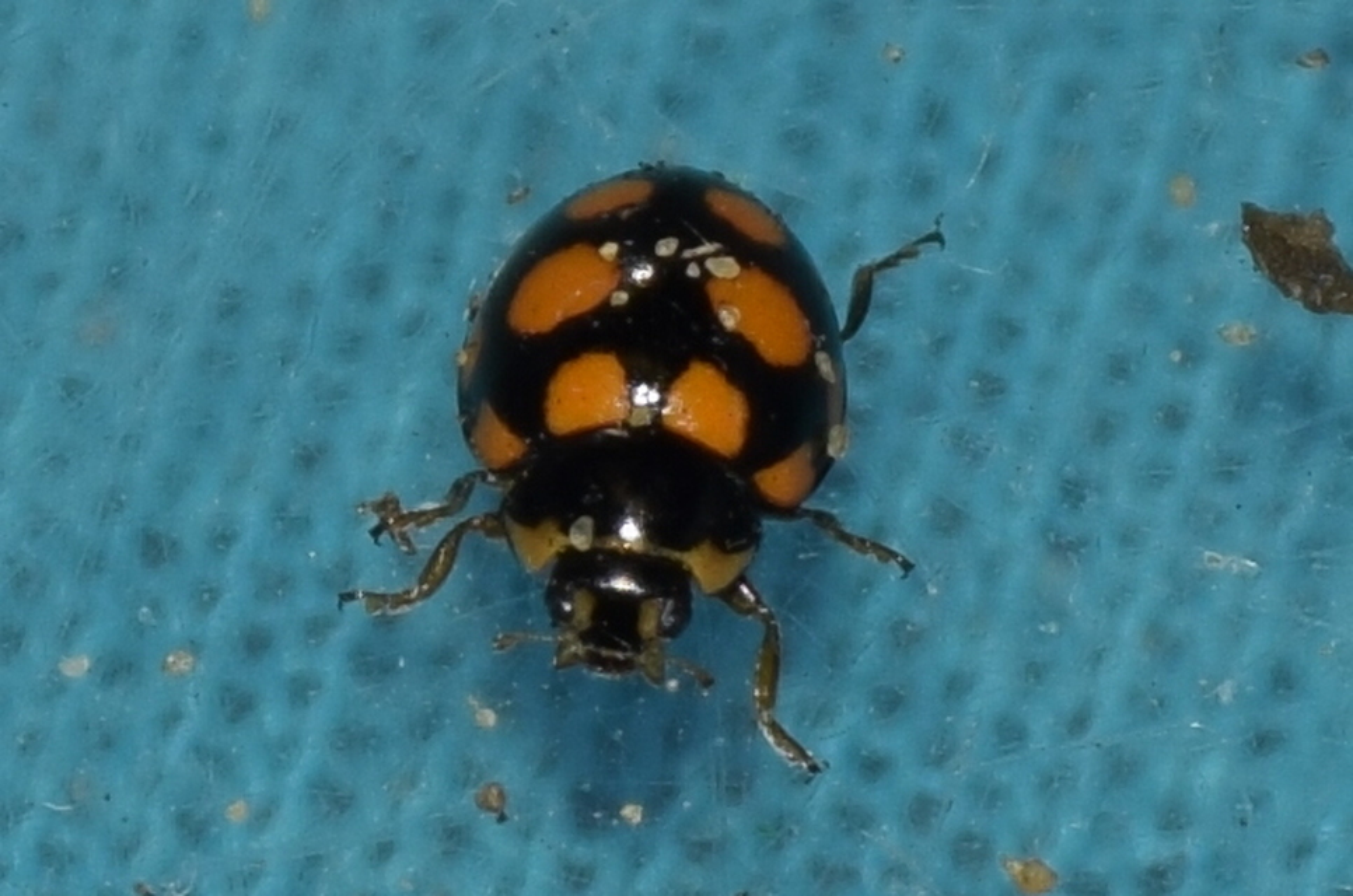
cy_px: 448
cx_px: 676
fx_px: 7877
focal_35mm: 210
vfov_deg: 6.5
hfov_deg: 9.8
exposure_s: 1/60
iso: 100
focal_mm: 140
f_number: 8
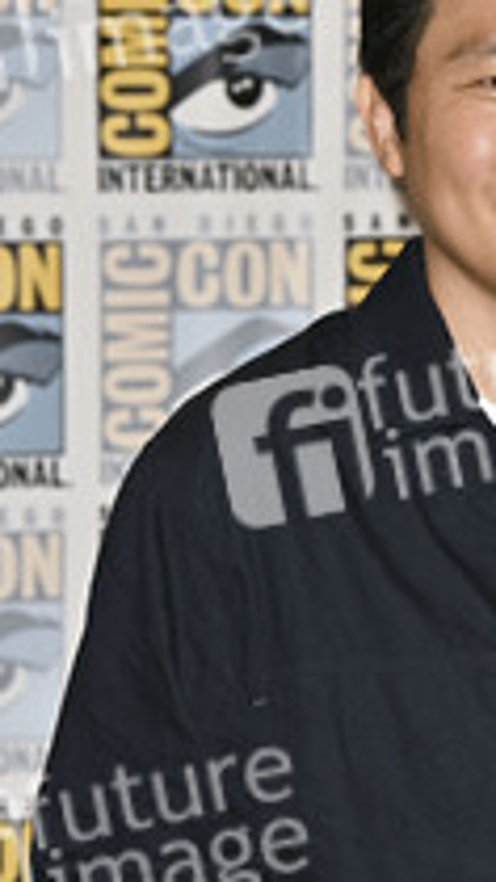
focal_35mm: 195
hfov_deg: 6.2
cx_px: 551
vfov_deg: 11.0
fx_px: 4563
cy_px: 638
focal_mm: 98
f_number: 5.6
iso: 2500
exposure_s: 1/250
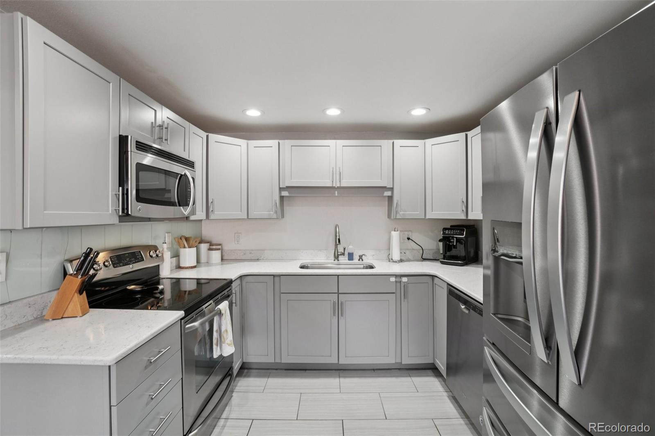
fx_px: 273
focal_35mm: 15
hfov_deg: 100.4
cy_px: 218
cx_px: 328
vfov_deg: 77.3
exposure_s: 1/13
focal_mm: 10
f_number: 8
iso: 400
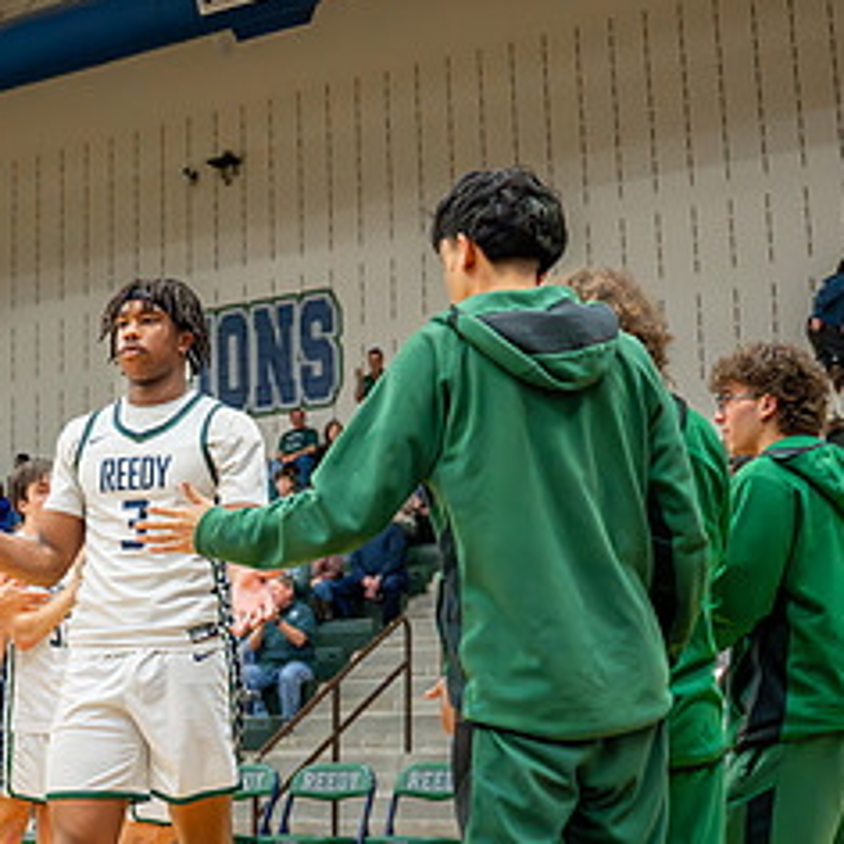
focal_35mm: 59
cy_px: 566
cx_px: 125
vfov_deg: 28.9
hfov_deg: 28.2
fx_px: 1628
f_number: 2.8
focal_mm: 24
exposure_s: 1/1000
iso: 6400
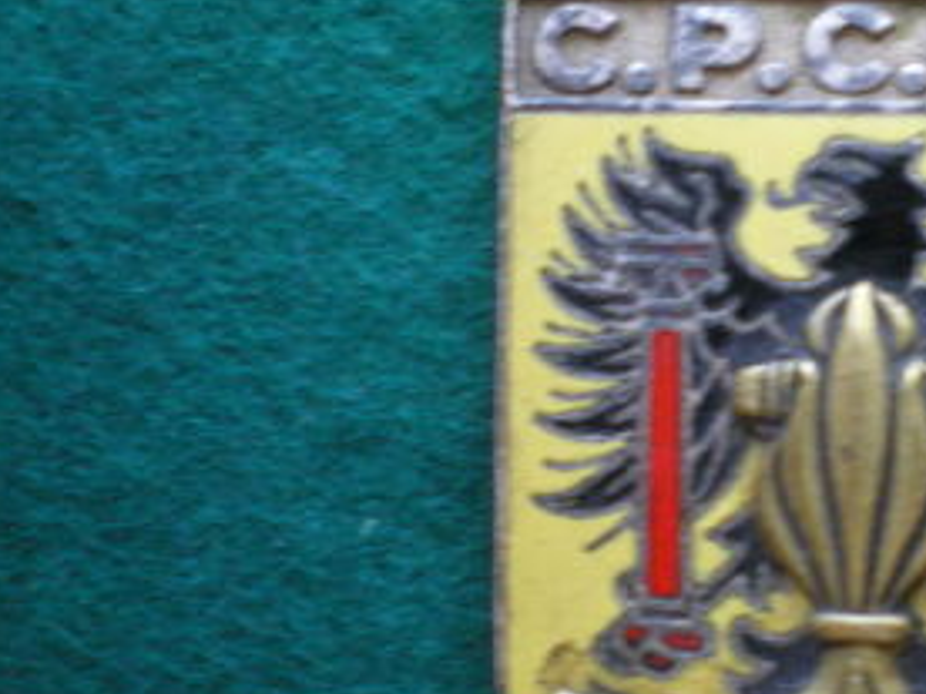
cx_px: 788
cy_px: 429
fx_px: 1766
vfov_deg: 22.2
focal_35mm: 66
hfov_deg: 28.5
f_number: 3.1
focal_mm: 6.3
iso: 400
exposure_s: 1/10
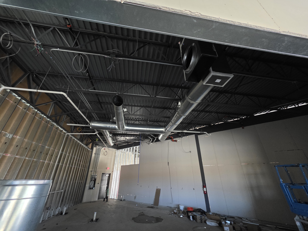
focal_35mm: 13
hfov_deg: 106.2
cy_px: 116
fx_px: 116
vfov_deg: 89.9
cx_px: 154
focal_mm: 2.2
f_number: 1.9
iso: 1000
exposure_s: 1/60
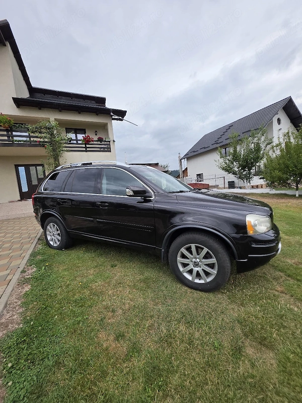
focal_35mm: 13
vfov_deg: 106.2
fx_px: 151
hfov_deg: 89.9
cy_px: 202
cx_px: 151
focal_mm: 2.2
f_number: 1.9
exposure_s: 1/2000
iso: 100
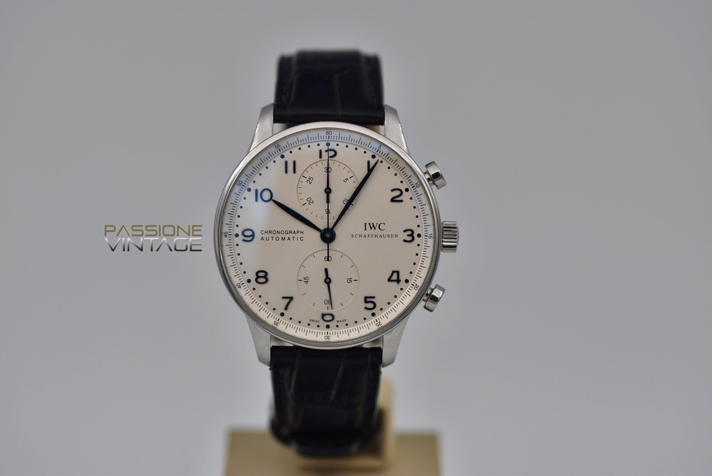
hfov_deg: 15.2
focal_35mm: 135
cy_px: 238
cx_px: 356
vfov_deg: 10.2
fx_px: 2672
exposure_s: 1/200
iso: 100
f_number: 3.5
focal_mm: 90
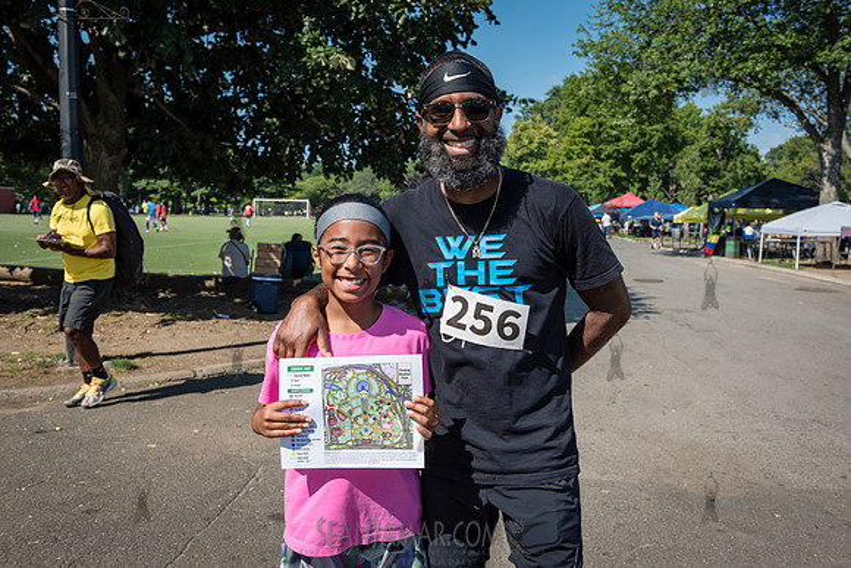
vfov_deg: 38.9
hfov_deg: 55.8
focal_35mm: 34
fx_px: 804
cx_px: 426
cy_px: 284
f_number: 6.3
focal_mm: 34
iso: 200
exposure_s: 1/640
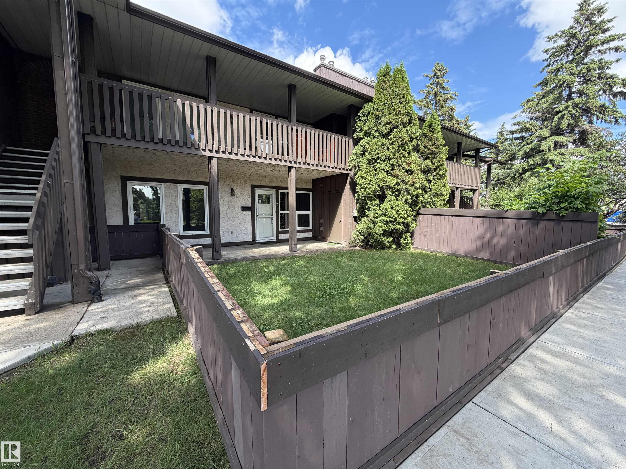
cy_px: 234
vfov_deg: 85.7
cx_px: 313
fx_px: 253
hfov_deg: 102.1
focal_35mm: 14
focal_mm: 2.22
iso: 50
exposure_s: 1/204
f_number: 2.2
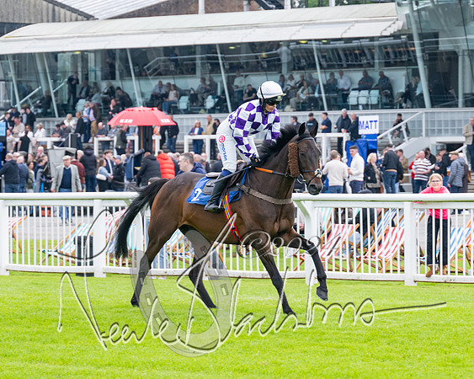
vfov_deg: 8.5
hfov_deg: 10.6
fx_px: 2556
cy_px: 172
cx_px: 239
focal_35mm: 182
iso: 400
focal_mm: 98
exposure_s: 1/640
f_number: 4
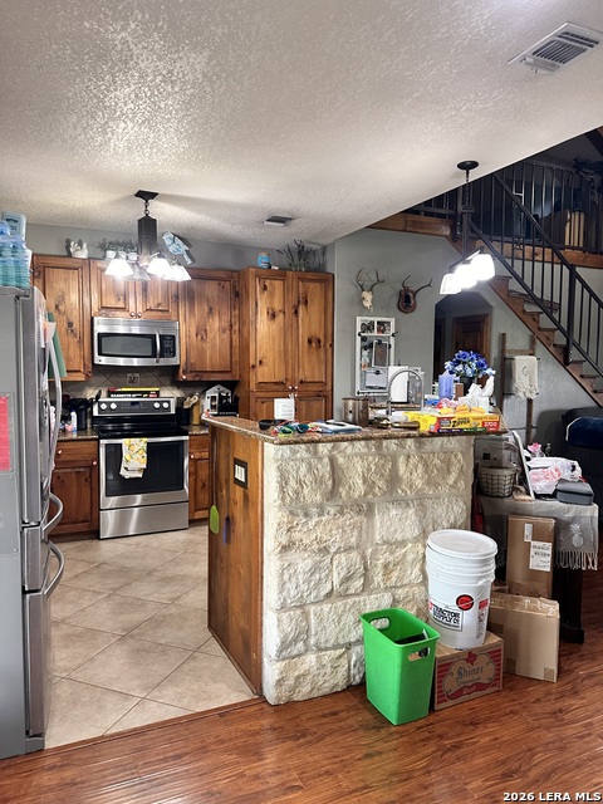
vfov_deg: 71.6
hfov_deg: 56.8
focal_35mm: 24
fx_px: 557
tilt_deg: -2.8
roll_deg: -2.5
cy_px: 402
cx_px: 302
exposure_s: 1/60
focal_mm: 6.86
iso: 320
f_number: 1.78
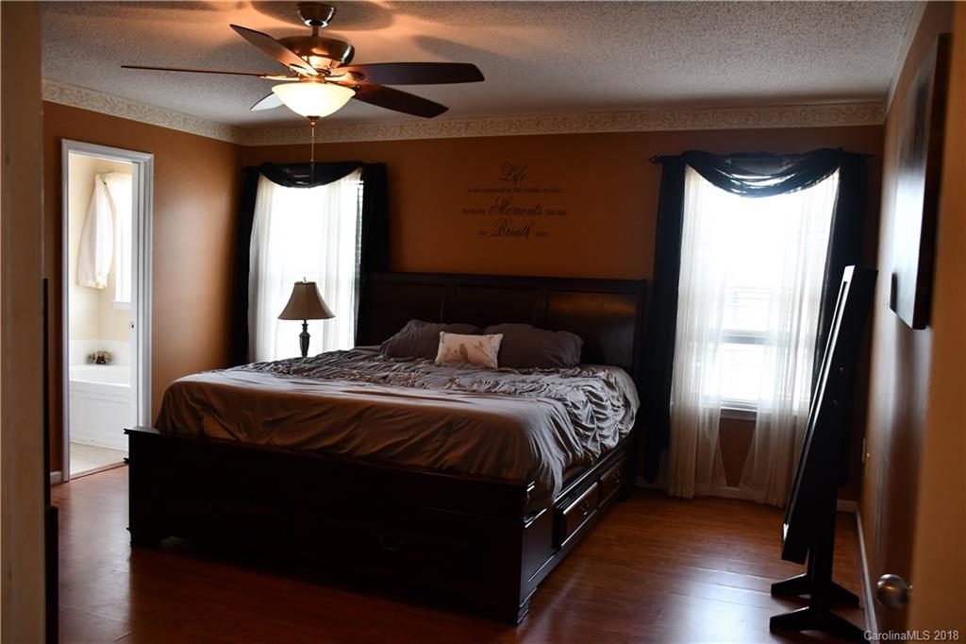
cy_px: 322
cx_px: 483
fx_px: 805
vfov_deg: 43.6
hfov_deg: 61.9
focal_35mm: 30
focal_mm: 20
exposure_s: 1/200
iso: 800
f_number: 3.5
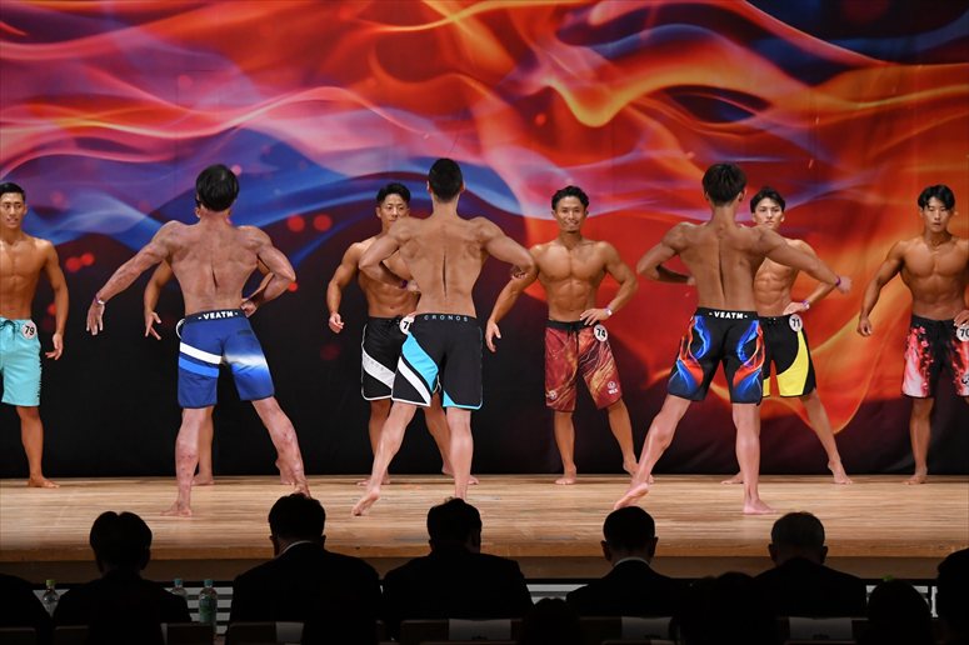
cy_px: 322
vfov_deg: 9.1
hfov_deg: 13.7
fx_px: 4036
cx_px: 484
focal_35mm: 150
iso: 3200
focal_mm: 100
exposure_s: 1/400
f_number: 5.6
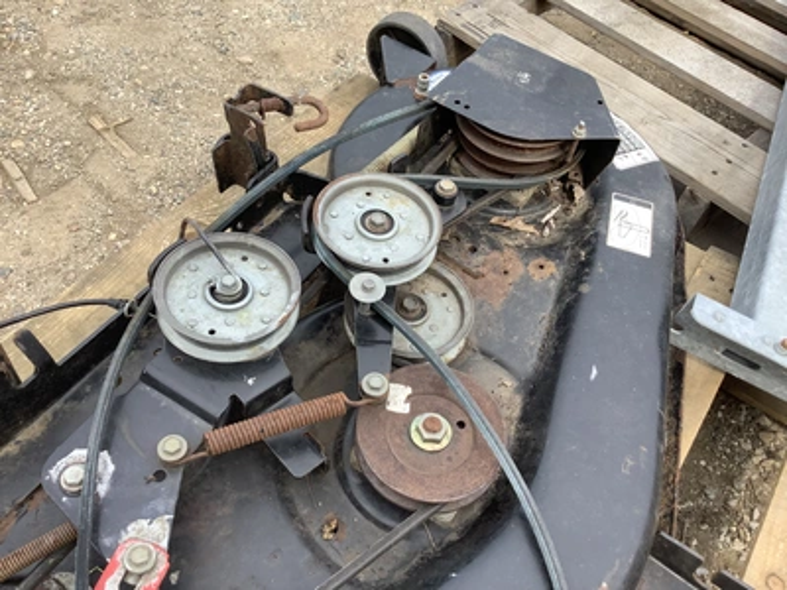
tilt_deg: -52.7
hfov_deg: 58.4
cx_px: 394
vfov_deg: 45.4
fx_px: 705
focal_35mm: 31
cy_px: 295
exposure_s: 1/440
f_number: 2.4
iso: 25
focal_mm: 3.3
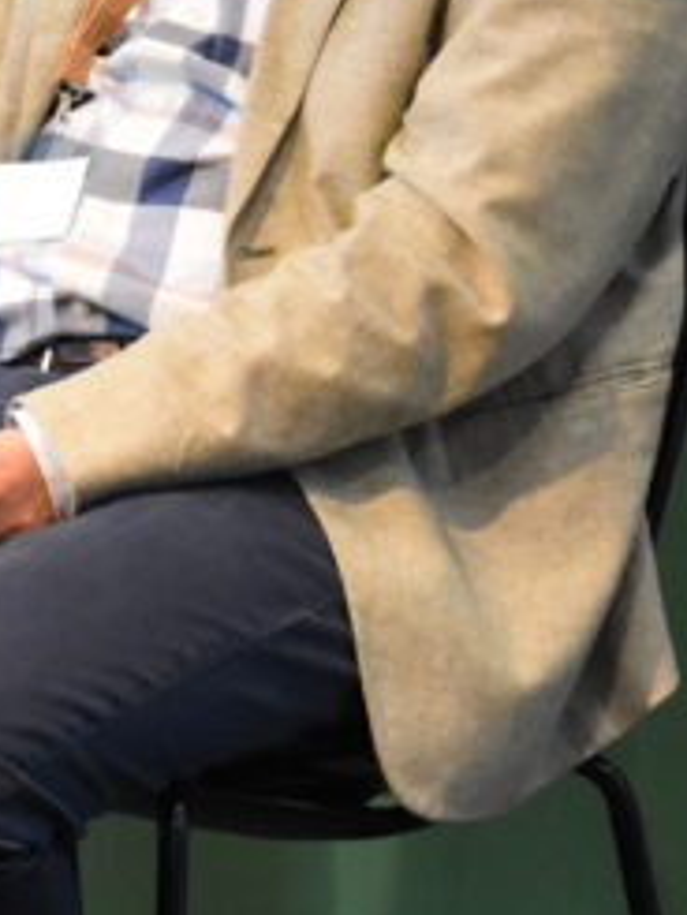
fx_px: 9227
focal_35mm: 349
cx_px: -1165
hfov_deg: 4.2
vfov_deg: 5.7
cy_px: 114
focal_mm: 58
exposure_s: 1/125
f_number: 5
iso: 2800
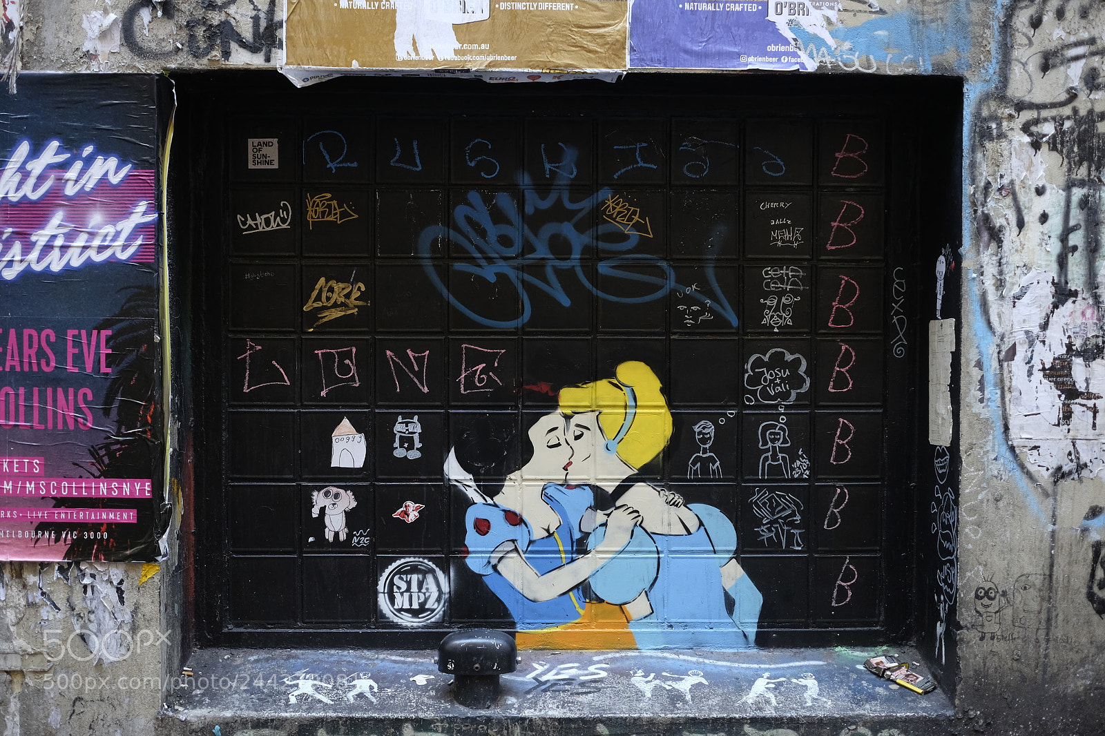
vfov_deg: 32.6
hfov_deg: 47.4
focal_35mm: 41
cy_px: 368
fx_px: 1258
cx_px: 552
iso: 640
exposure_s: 1/60
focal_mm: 27
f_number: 2.8
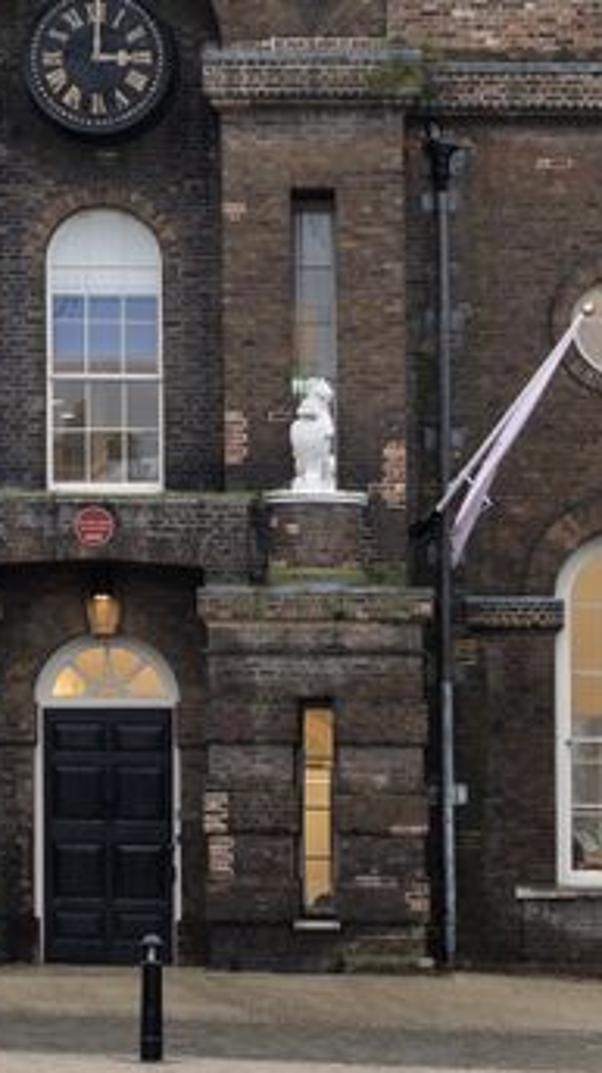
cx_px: 206
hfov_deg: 6.2
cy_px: 182
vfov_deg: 11.0
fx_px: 5545
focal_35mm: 195
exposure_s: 1/60
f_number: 1.4
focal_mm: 50
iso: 64
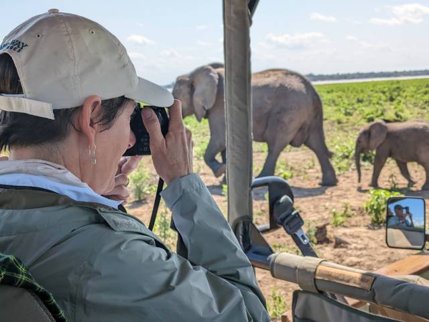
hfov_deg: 37.5
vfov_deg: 28.6
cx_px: 214
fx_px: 633
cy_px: 161
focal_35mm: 51
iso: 46
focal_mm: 5.43
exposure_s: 1/1969
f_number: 1.89
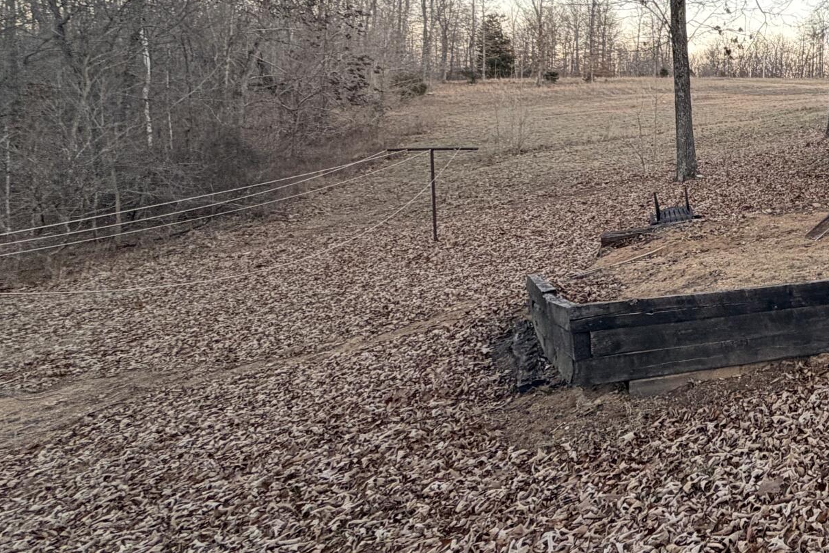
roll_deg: +0.4
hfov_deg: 39.1
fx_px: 829
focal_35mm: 36
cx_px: 988
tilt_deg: -1.7
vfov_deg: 36.1
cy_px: 141
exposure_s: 1/121
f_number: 2.2
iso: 80
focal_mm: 2.22
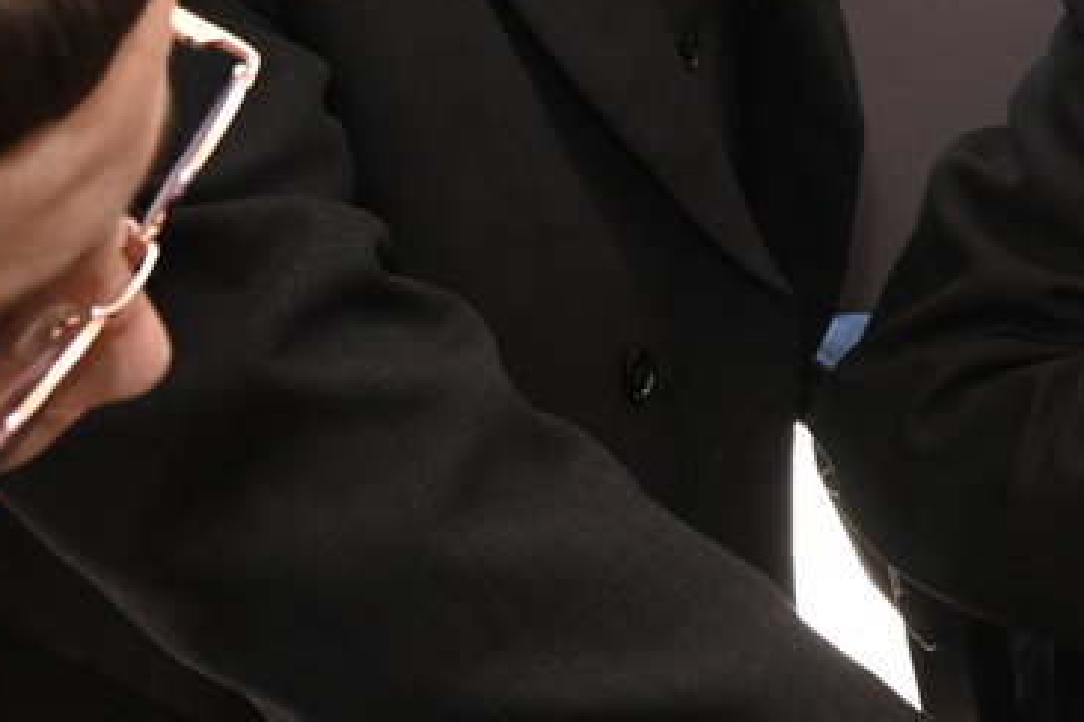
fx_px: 2769
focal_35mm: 92
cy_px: -7
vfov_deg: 14.6
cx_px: 1803
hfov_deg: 18.5
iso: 1000
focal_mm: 24
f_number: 8
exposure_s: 1/200
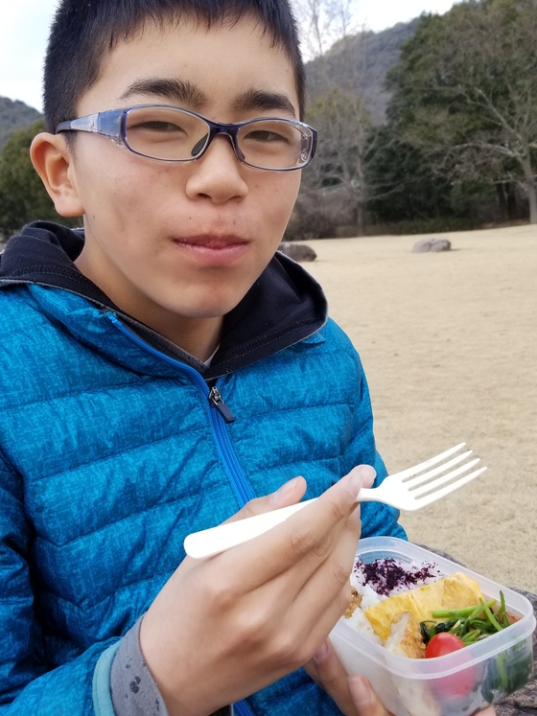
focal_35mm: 26
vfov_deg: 67.3
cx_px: 268
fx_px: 538
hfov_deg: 53.1
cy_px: 358
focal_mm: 4.3
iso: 50
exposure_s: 1/658
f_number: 1.7
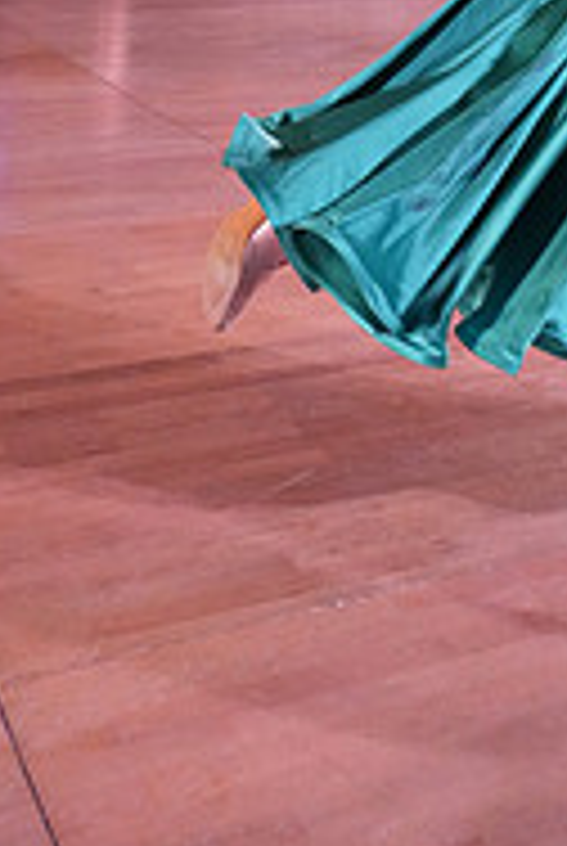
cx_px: 790
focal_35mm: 74
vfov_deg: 23.7
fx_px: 1742
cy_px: -284
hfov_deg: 17.1
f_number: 5
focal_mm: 24
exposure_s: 1/400
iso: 6400
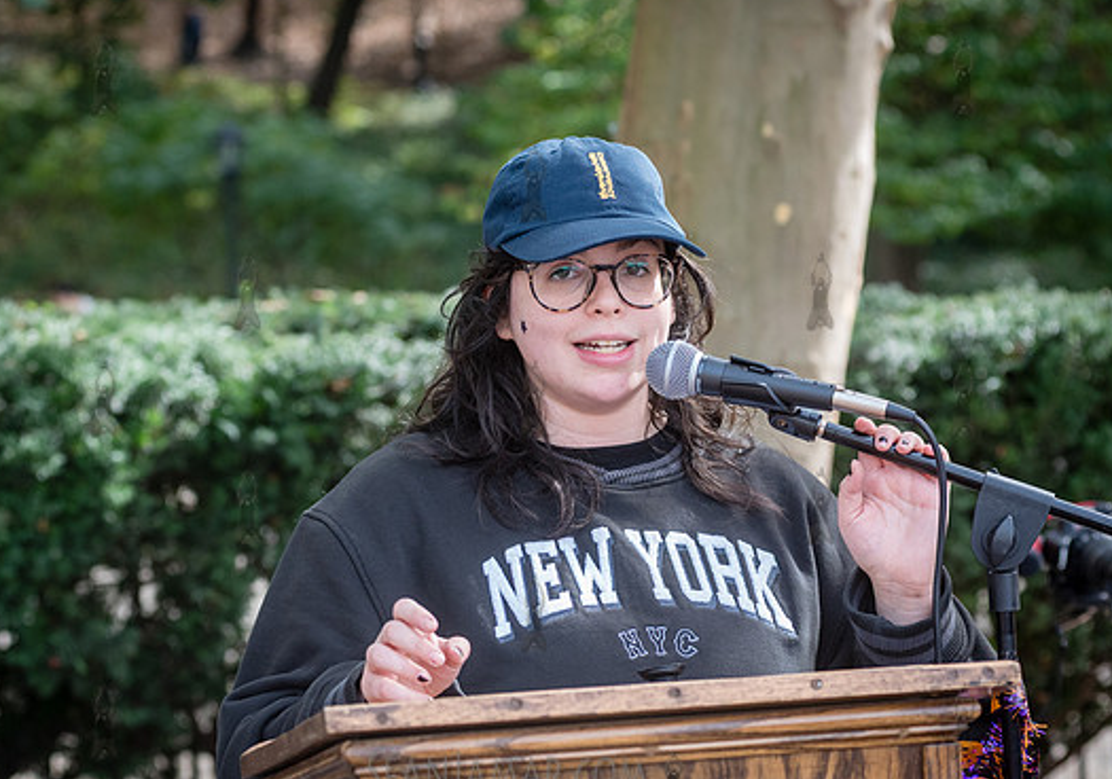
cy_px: 449
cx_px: 428
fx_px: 3201
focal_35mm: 102
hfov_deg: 19.7
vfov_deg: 13.9
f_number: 5
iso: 1000
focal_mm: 80
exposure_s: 1/400
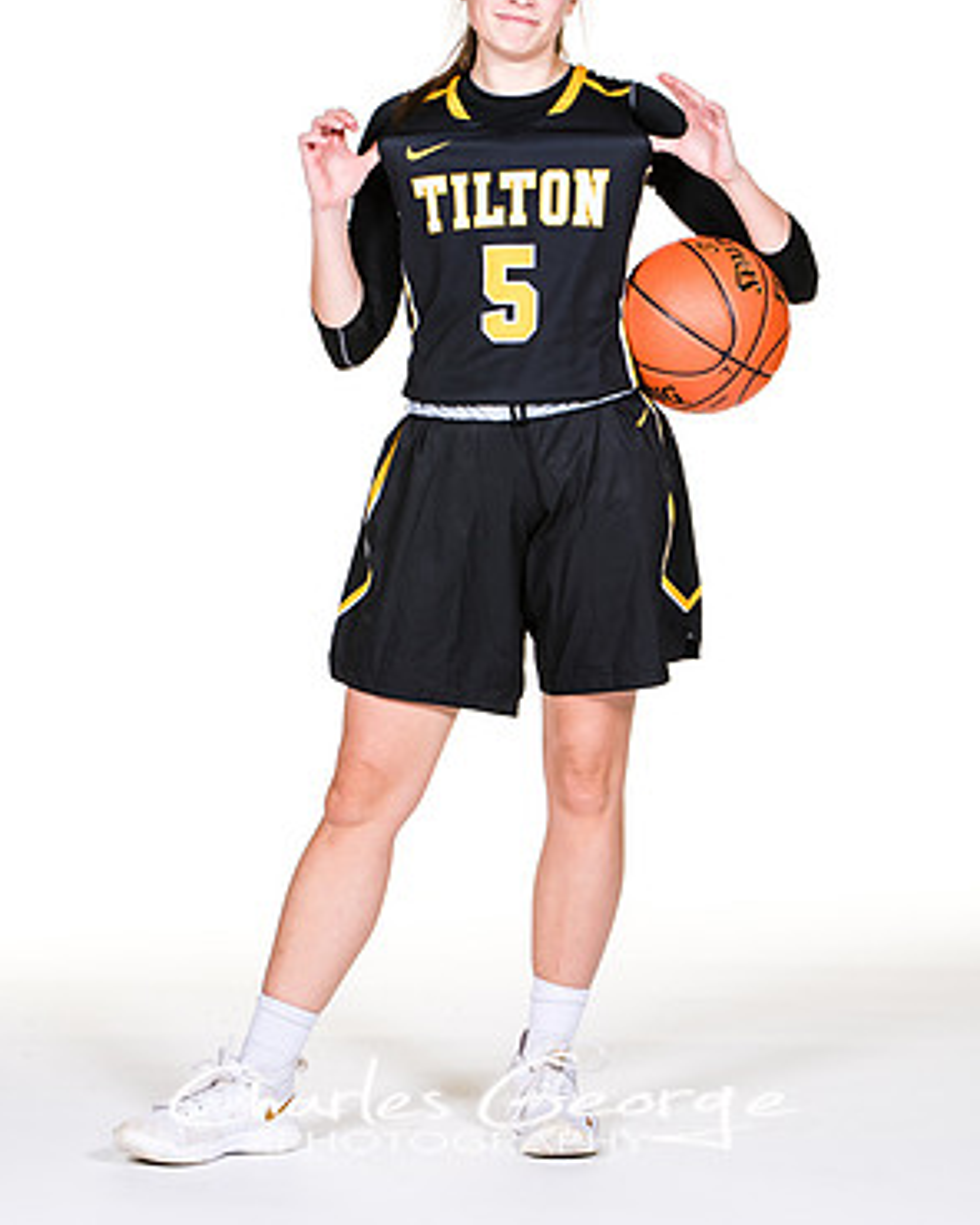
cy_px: 507
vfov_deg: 11.3
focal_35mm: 171
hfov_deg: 9.0
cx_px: 487
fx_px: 6200
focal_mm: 100
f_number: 6.3
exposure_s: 1/160
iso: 200
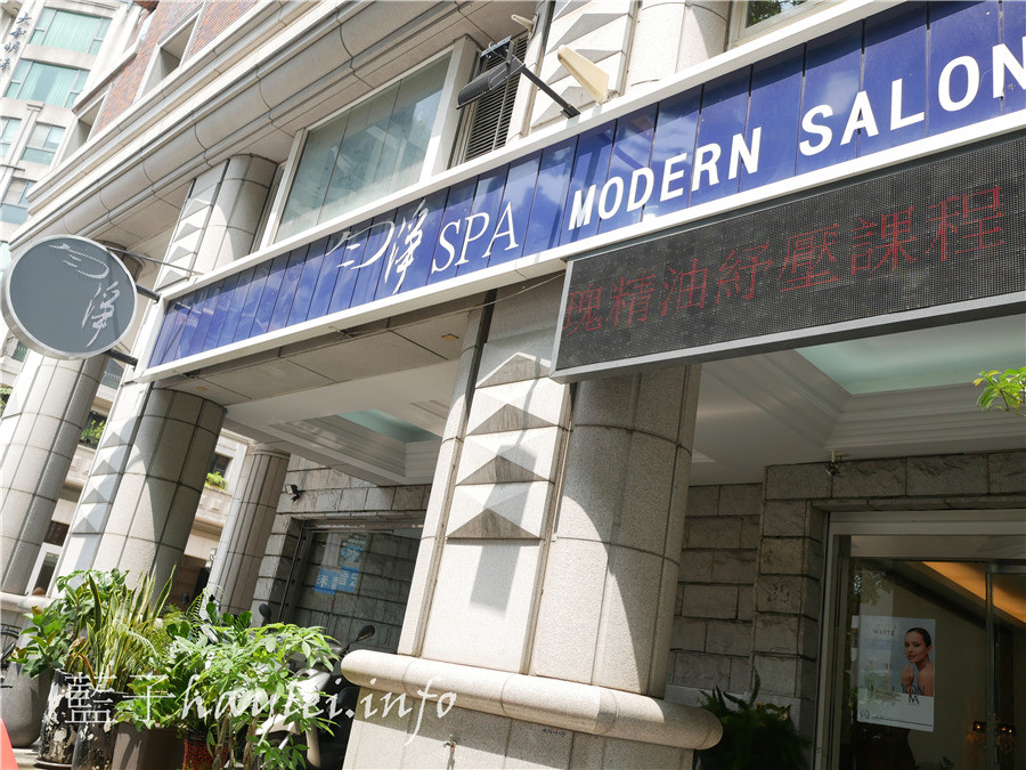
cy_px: 385
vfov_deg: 46.8
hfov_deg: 60.0
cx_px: 513
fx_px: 889
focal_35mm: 30
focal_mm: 15
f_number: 3.5
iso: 200
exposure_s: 1/500
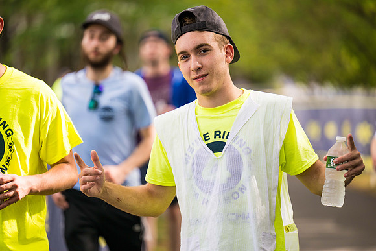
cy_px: 126
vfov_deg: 8.3
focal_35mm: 165
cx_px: 188
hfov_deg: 12.4
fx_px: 1724
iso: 360
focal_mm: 165
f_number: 2.8
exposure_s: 1/1000
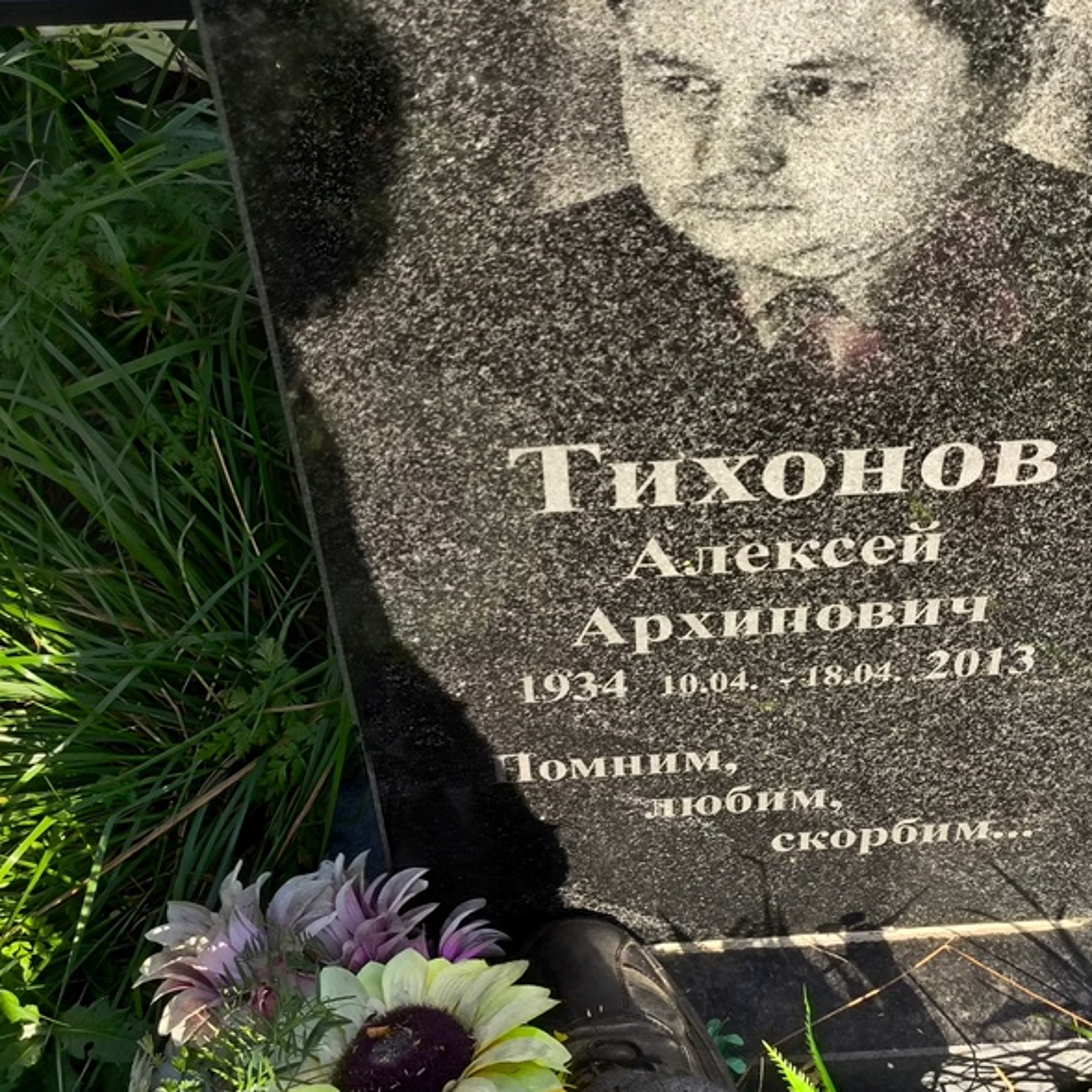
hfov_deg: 28.5
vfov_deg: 28.6
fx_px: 2141
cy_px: 543
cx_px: 661
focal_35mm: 60
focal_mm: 4.71
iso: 50
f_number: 1.7
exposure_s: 1/375
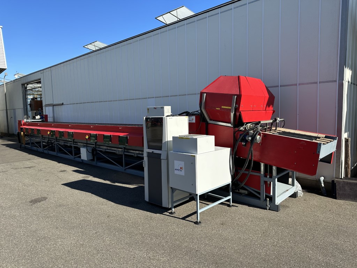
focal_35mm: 24
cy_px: 134
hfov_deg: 71.6
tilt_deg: -2.8
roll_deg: +1.7
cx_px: 178
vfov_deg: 56.8
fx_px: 248
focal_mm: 6.86
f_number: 1.78
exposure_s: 1/2252
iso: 80
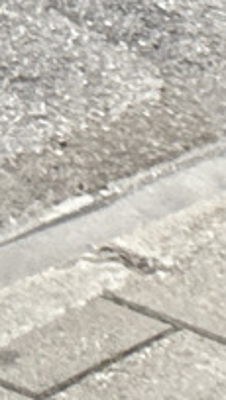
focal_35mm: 246
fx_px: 2616
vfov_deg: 7.6
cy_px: -827
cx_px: 576
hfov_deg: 4.8
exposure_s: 1/1284
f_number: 1.9
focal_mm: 2.69
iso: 25
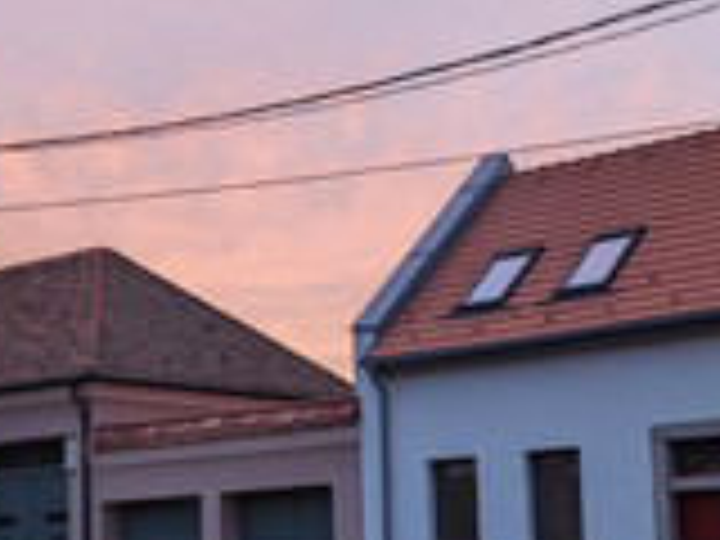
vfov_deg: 19.5
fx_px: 1560
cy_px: 410
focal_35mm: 75
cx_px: 410
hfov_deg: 26.0
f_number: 1.85
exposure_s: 1/35.9
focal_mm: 6.81
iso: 47
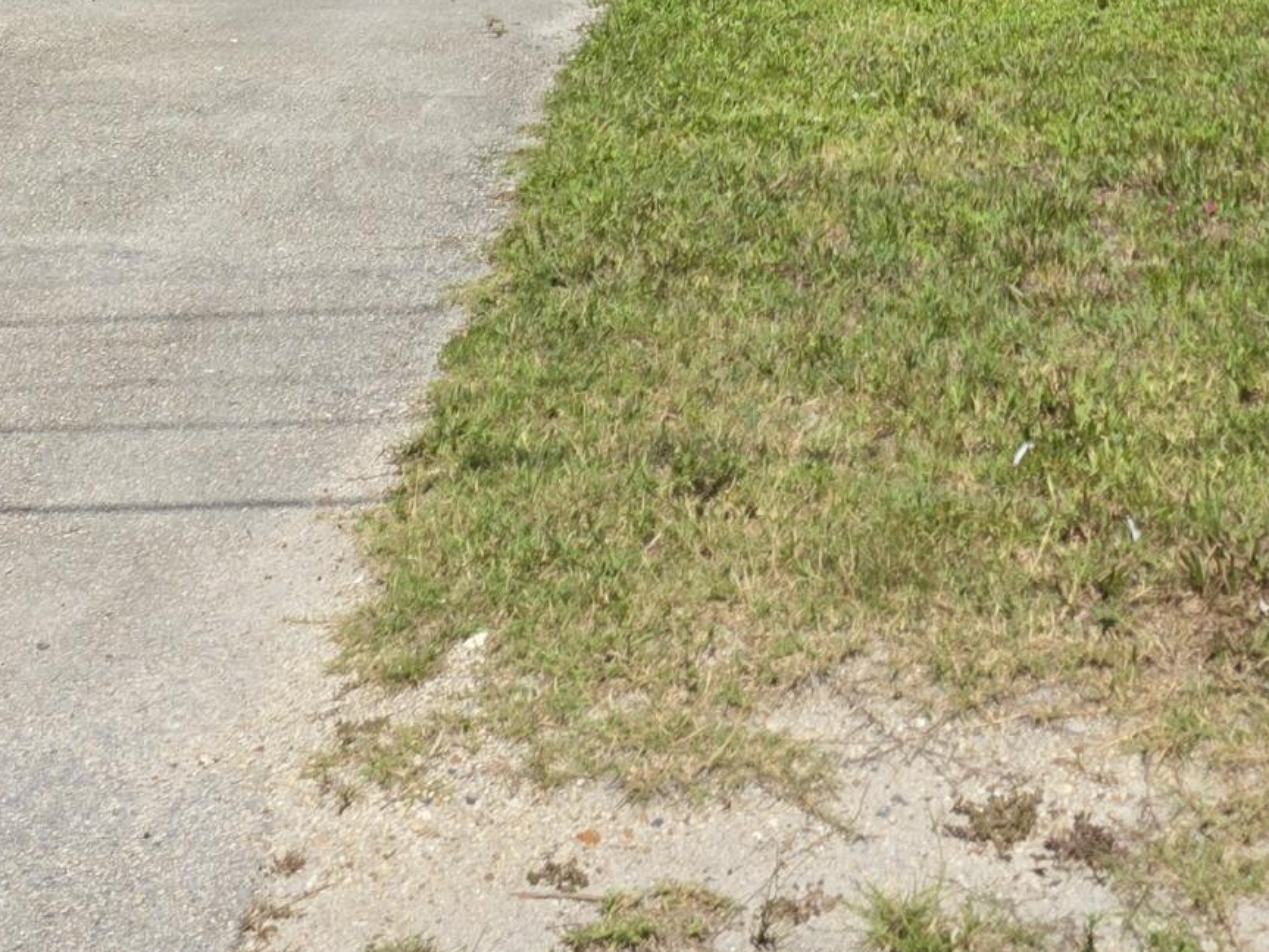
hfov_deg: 24.1
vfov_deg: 16.2
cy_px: -646
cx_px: 1009
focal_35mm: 80
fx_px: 2932
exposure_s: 1/6574
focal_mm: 6.3
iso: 80
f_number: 1.7
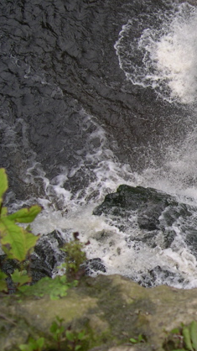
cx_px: 267
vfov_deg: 31.9
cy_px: 189
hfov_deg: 17.0
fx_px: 613
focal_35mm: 66
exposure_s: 1/244
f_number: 2.8
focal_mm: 8
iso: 100
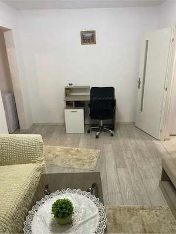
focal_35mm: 26
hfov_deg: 53.1
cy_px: 117
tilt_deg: -19.1
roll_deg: +1.1
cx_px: 88
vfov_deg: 67.3
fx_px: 176
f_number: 1.8
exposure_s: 1/50
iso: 160
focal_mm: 4.25
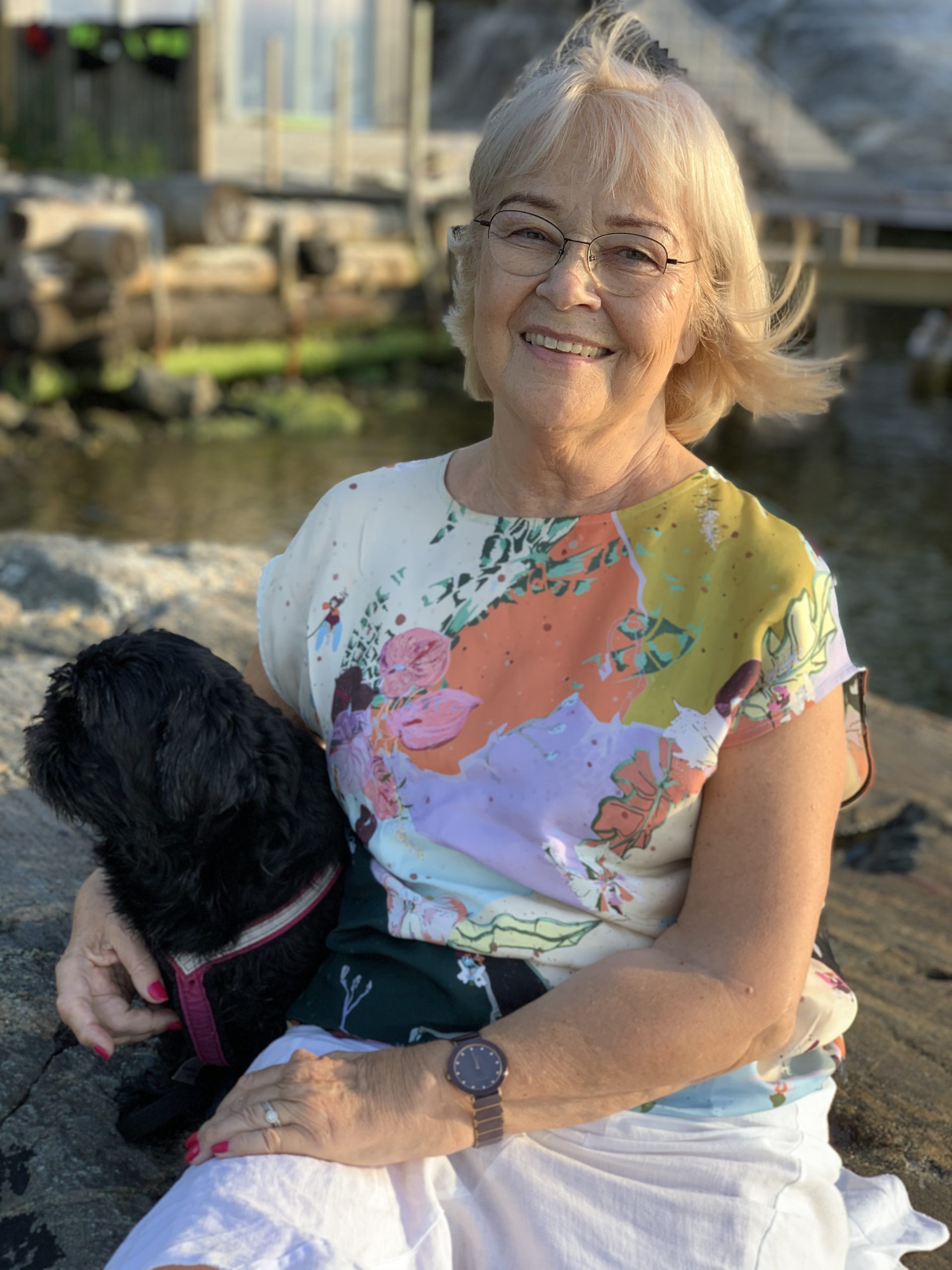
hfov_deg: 28.0
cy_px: 635
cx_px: 476
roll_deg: -2.5
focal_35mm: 52
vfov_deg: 36.8
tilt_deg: -12.8
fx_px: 1907
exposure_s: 1/127
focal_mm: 6
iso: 16
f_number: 2.4
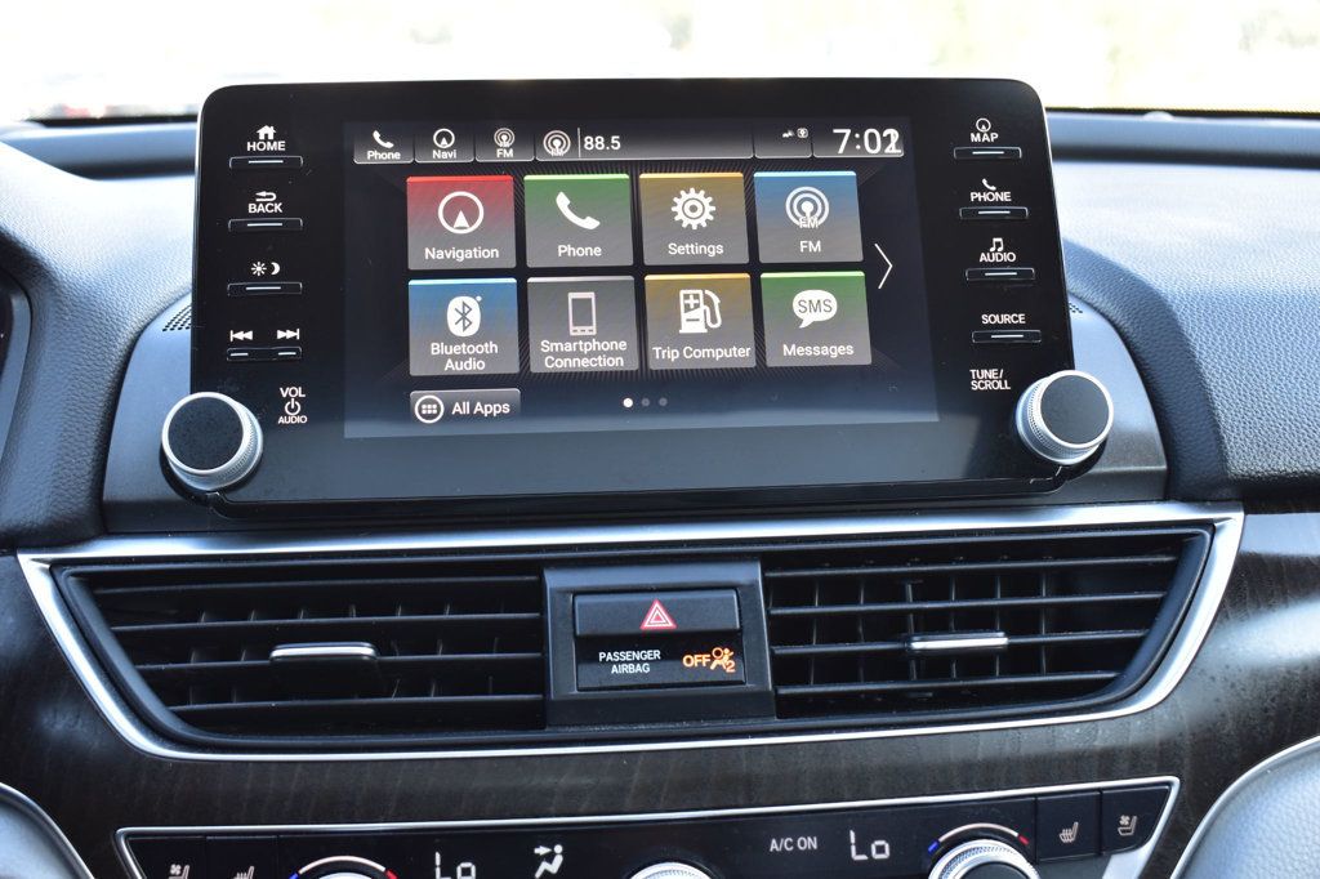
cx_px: 660
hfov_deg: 43.6
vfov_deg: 29.8
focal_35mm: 45
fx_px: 1649
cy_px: 440
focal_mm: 30
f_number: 7.1
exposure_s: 1/25
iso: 400
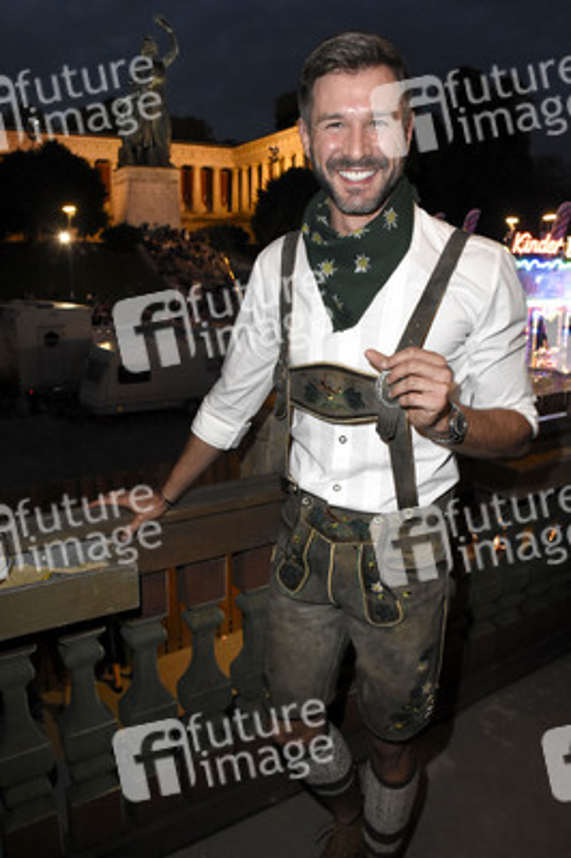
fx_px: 643
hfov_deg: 47.9
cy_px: 429
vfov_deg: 67.4
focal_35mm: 27
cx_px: 286
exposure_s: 1/60
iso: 3200
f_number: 6.3
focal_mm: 18
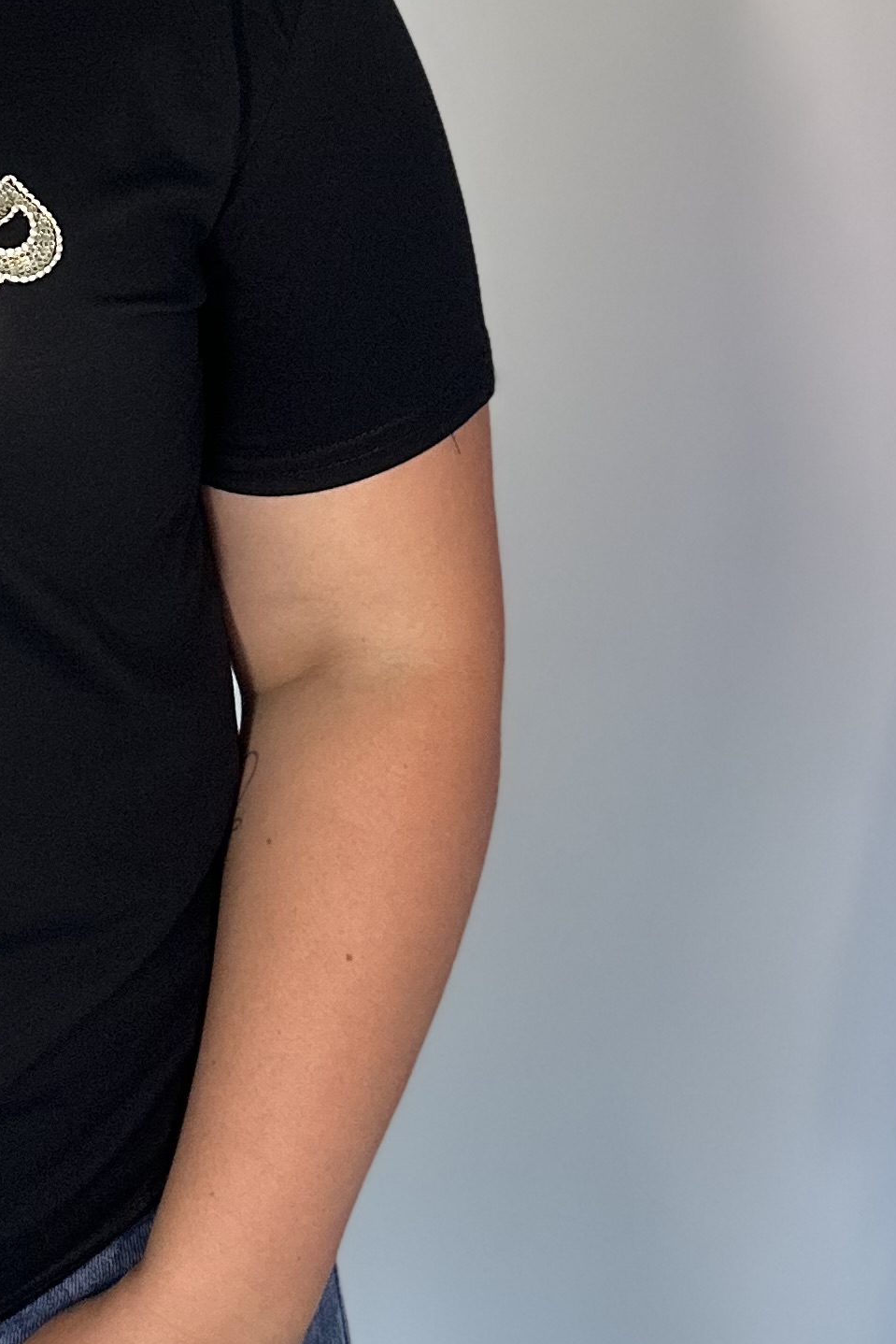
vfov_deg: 29.1
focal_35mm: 67
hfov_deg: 19.3
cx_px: -154
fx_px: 2501
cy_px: 193
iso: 64
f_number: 1.9
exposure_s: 1/121
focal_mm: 2.69
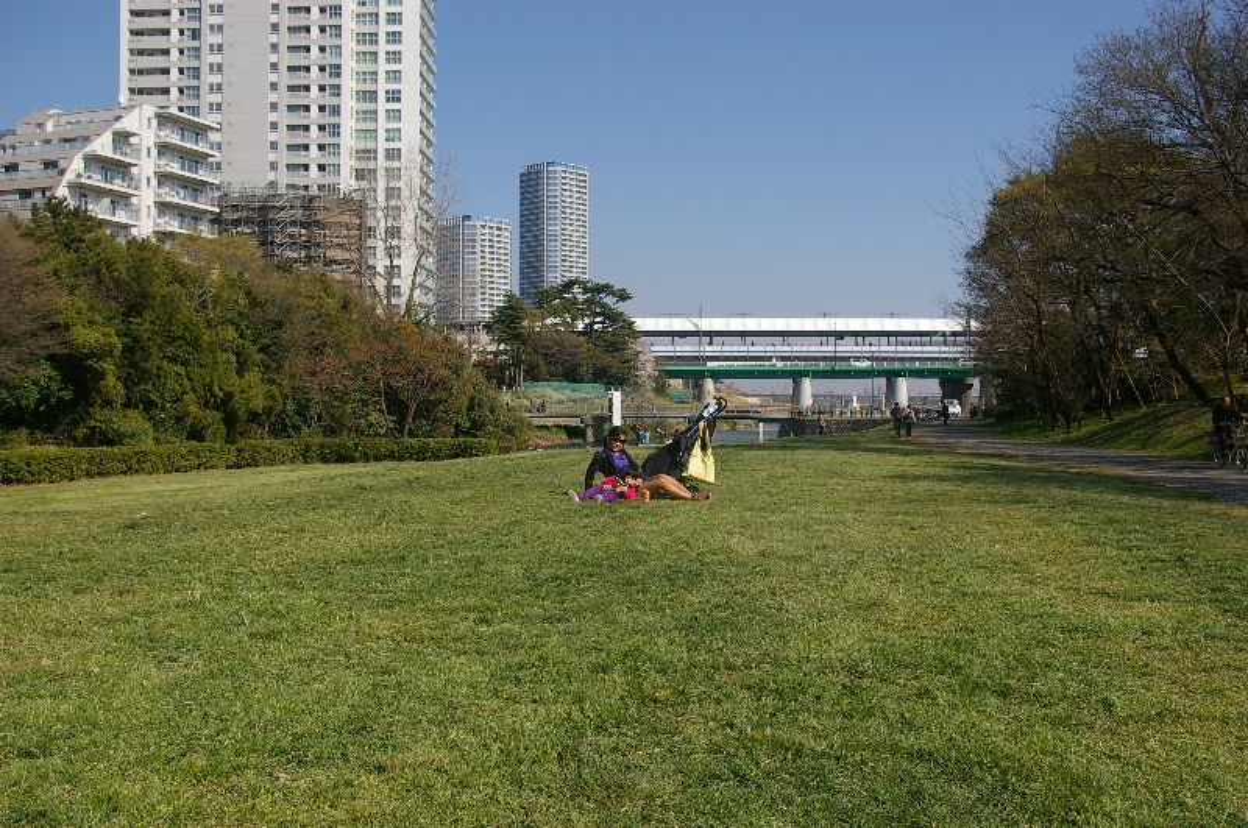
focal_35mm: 34
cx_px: 624
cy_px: 414
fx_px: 1194
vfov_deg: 38.3
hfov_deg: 55.2
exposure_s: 1/500
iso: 200
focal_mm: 23
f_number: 8
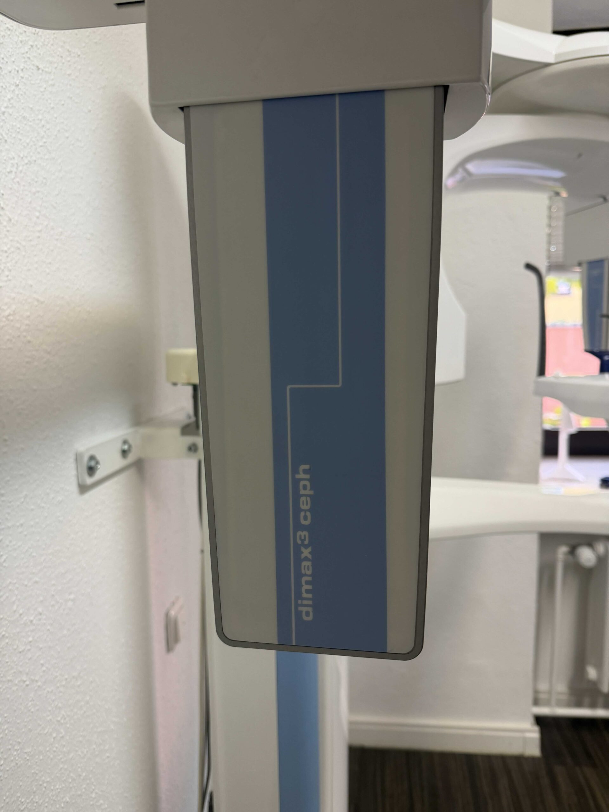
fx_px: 563
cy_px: 406
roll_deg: +0.8
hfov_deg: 56.8
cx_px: 304
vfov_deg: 71.6
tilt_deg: -6.4
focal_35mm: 24
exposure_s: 1/100
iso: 160
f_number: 1.78
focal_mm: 6.76
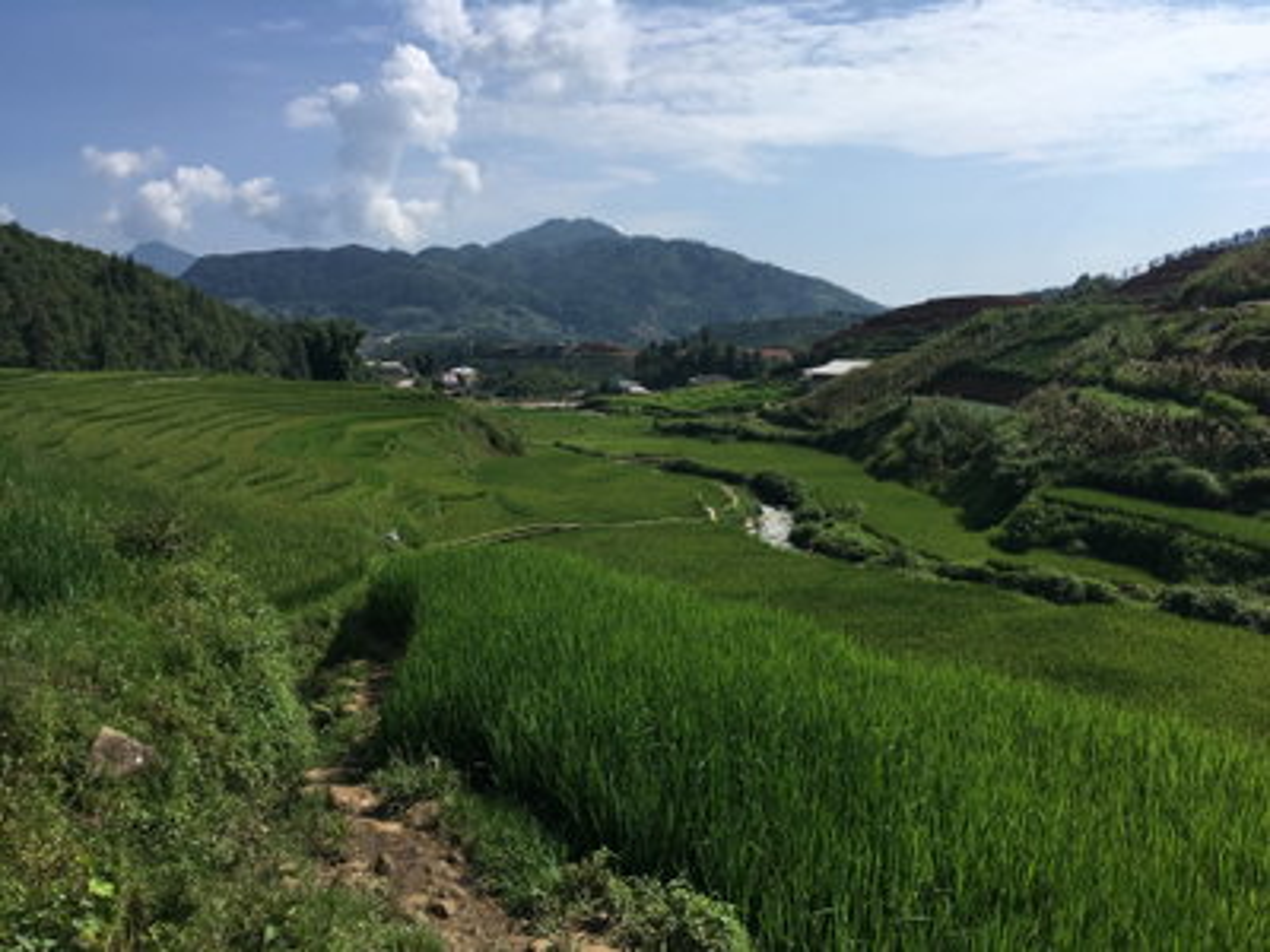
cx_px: 635
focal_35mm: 29
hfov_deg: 61.7
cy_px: 476
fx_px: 1064
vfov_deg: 48.2
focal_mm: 4.15
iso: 25
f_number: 2.2
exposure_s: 1/2481
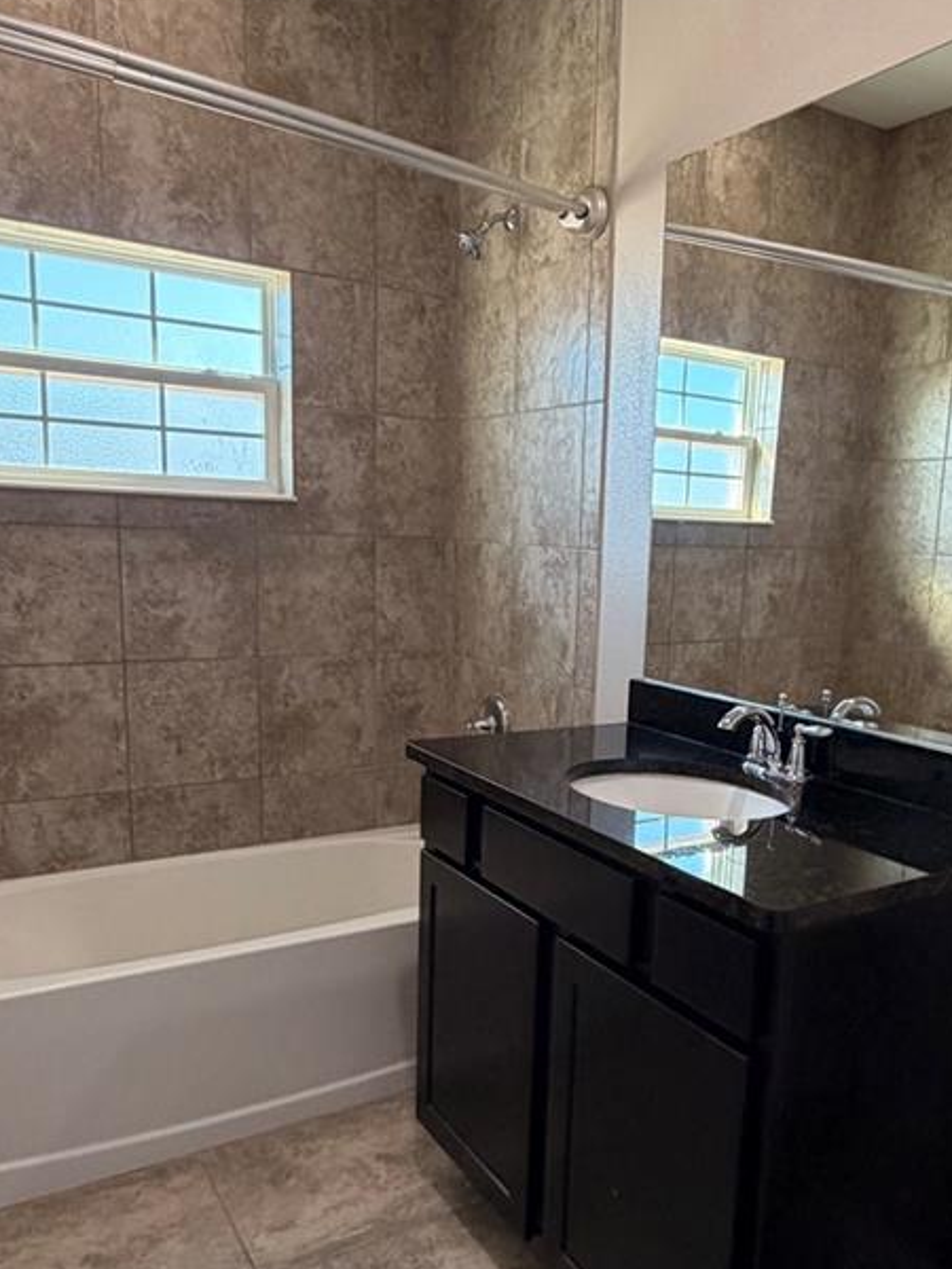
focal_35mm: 28
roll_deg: -2.9
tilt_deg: -11.2
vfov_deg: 63.1
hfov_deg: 49.3
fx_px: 1027
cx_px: 594
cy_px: 730
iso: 250
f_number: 2.2
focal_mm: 2.22
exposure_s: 1/60
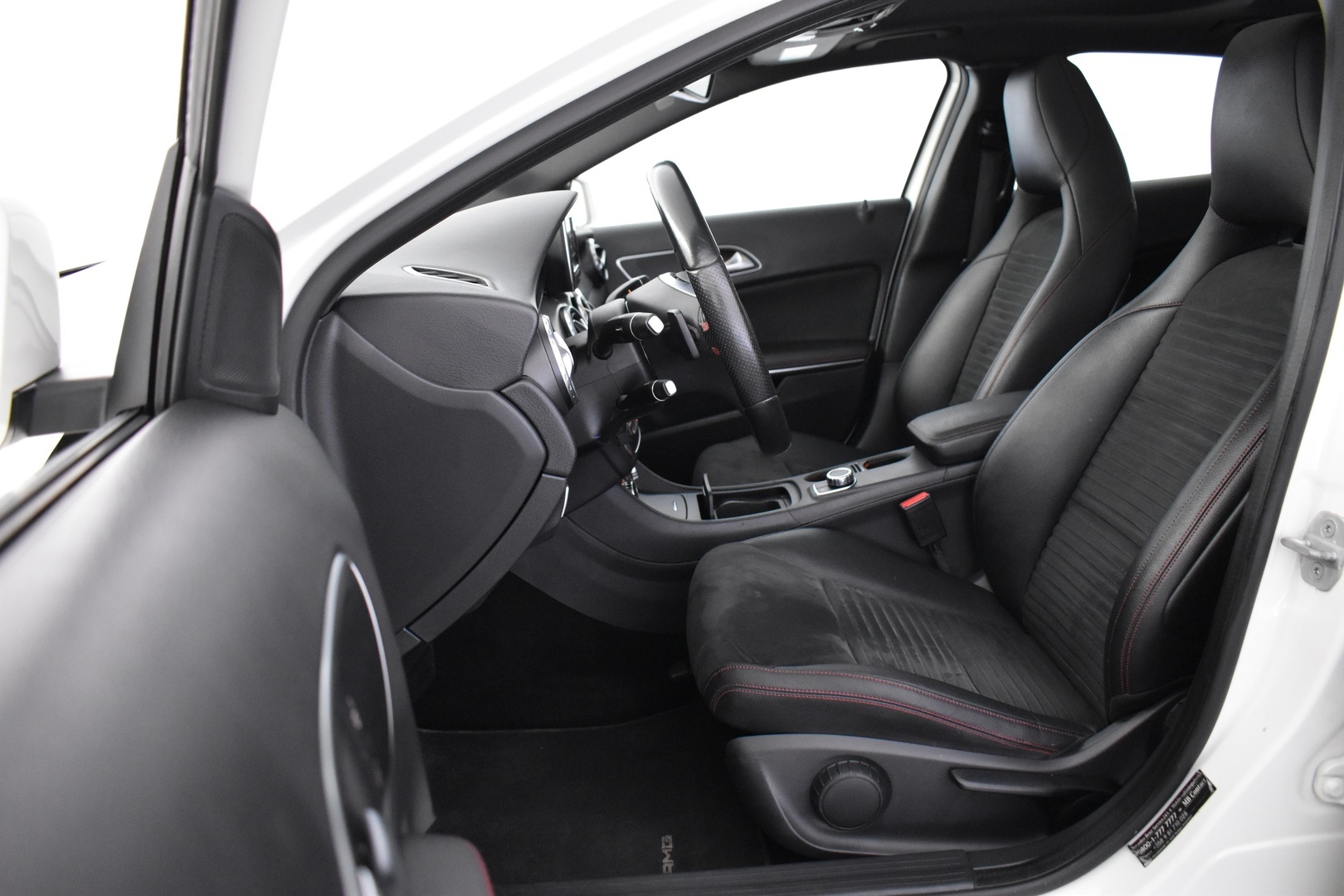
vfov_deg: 47.9
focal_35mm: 27
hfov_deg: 67.4
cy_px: 448
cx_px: 672
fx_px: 1008
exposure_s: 1/20
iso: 3200
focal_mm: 18
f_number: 3.5
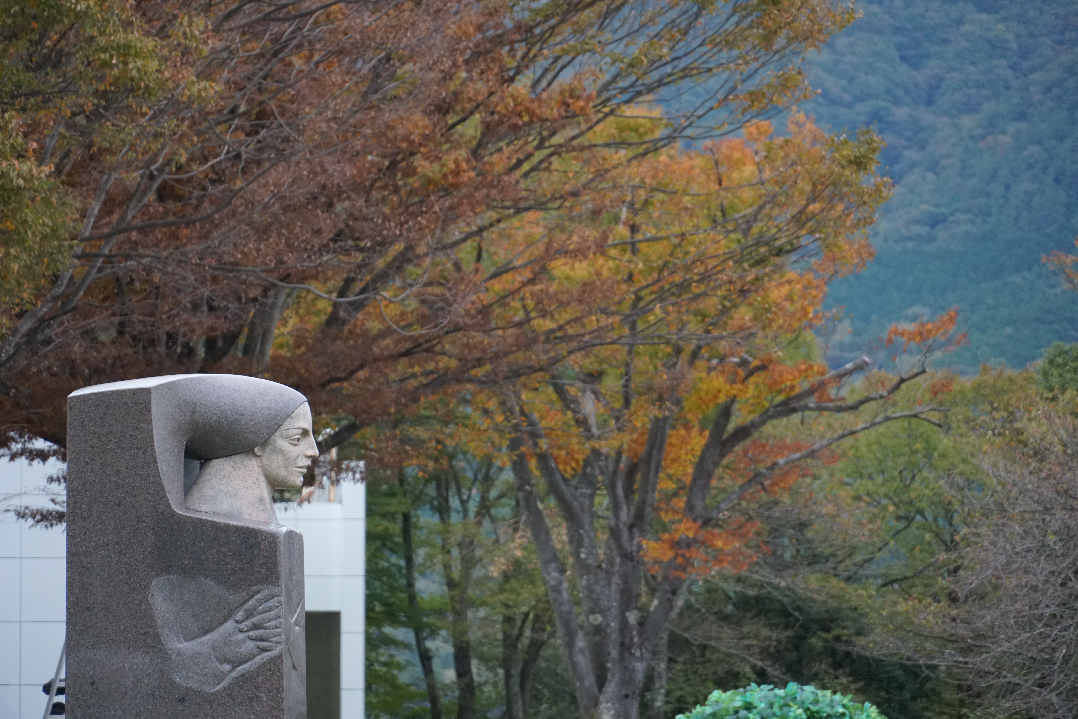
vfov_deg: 6.8
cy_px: 360
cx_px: 539
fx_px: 6063
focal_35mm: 202
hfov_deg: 10.2
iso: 1600
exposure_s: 1/250
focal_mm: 135
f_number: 5.6
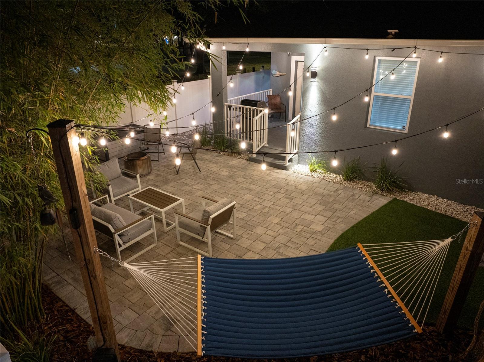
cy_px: 181
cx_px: 242
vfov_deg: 56.7
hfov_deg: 71.6
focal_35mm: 24
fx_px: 335
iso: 800
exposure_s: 1/10
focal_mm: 12.29
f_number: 2.8
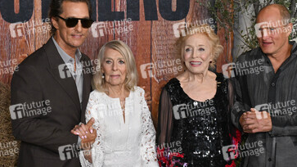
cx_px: 172
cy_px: 89
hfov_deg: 39.8
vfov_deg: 23.0
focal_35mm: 52
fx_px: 409
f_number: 7.1
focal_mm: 40
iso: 1000
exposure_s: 1/250
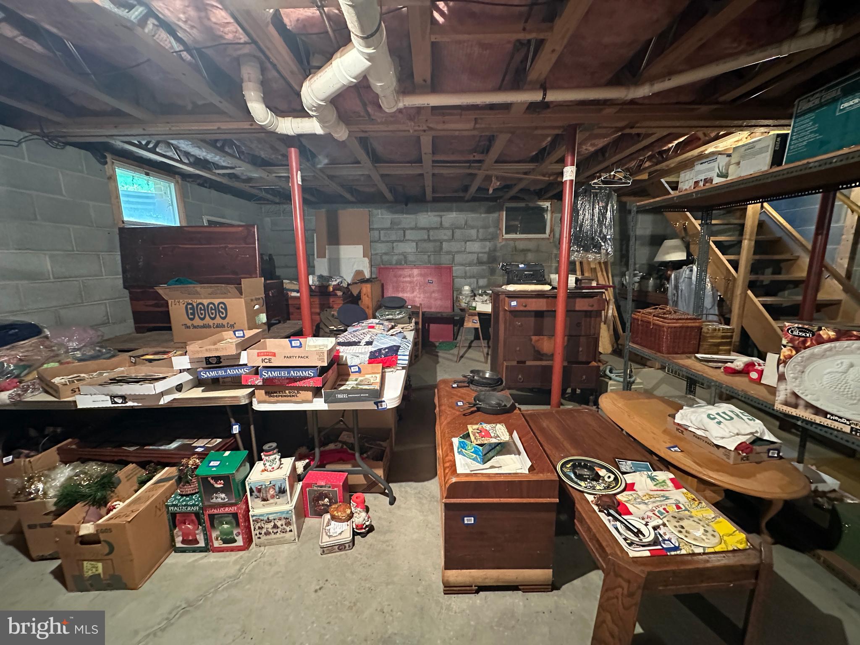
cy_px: 322
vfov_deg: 85.7
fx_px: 348
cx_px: 430
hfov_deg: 102.1
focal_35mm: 14
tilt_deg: -9.3
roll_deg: +0.7
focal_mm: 2.22
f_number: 2.2
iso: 1000
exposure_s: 1/40
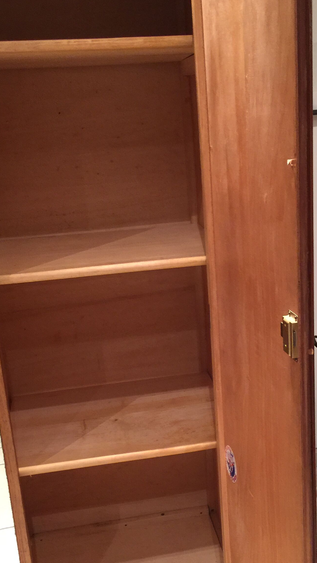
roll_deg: +2.9
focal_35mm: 45
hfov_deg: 26.3
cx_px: 217
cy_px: 333
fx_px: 673
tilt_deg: -16.6
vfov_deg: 45.3
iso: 100
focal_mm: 4.15
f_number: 2.2
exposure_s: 1/10
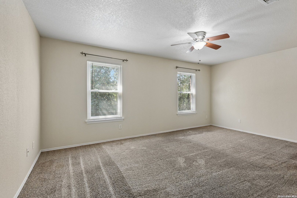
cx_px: 148
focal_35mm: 16
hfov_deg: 96.7
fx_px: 132
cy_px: 99
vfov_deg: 73.7
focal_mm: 16
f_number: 8
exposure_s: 1/15
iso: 1600
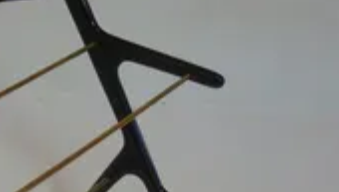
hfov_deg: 30.6
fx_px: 576
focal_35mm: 64
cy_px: 230
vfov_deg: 18.0
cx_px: 6
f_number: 3.3
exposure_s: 1/20
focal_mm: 4.1
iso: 400
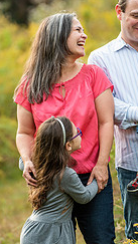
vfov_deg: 5.8
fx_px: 2396
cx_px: 109
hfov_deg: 3.3
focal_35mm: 369
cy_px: 132
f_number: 3.5
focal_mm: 190
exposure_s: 1/640
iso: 500
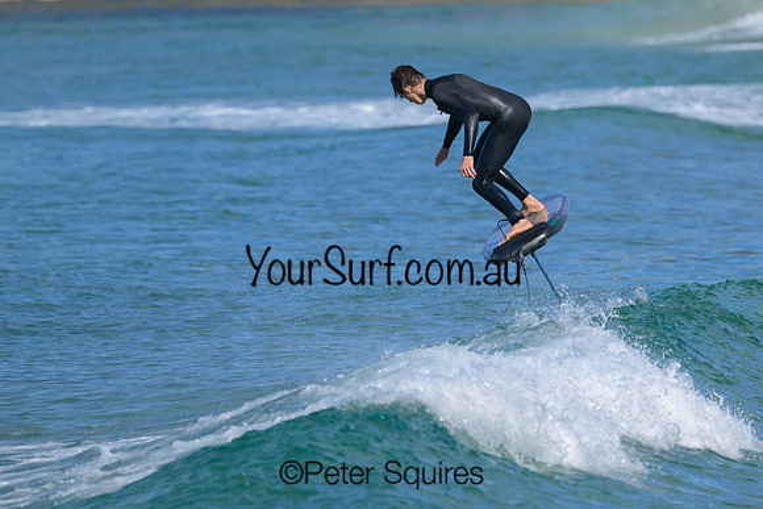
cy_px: 191
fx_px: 16301
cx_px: 493
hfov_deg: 2.7
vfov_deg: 1.8
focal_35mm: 769
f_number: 8
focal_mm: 560
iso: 500
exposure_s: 1/2000
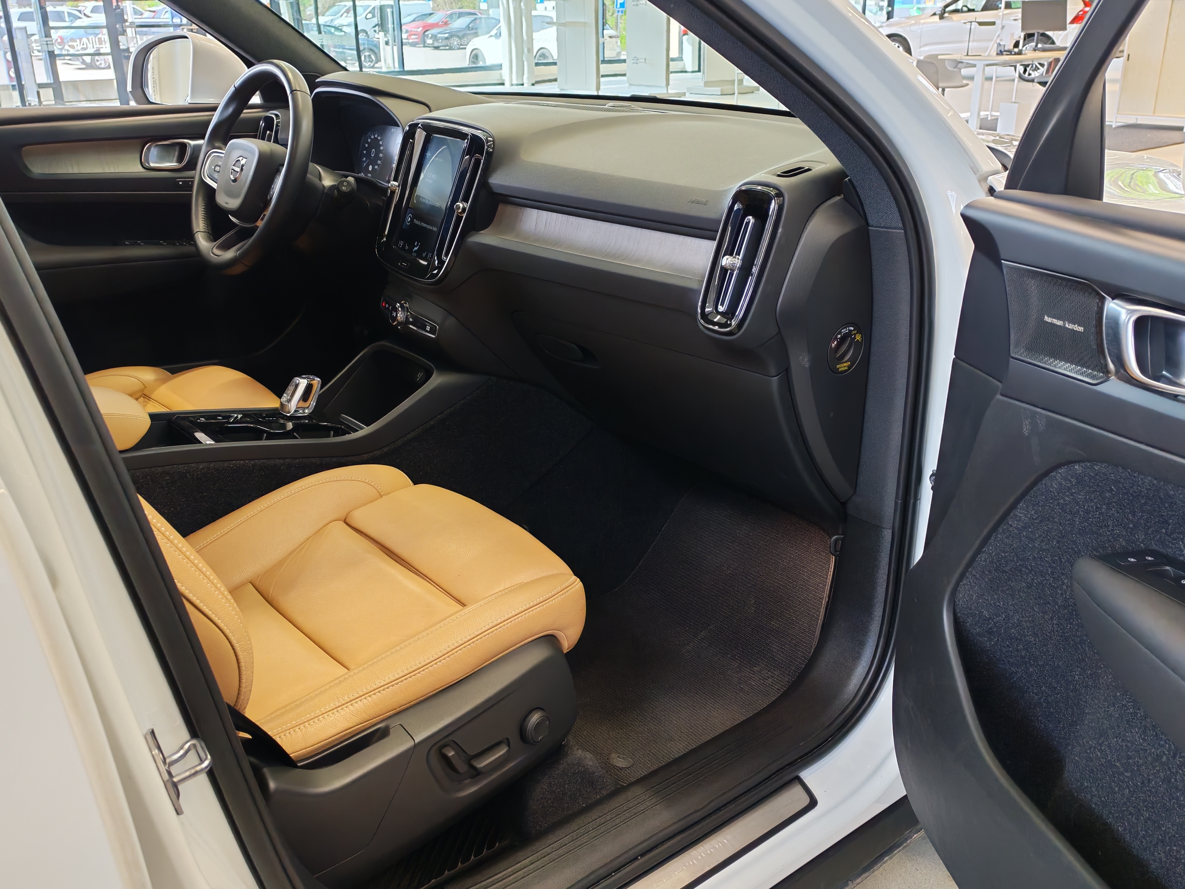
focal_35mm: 32
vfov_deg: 44.2
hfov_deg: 56.8
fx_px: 1095
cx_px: 592
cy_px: 444
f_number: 1.9
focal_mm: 6.12
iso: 526
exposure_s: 1/100
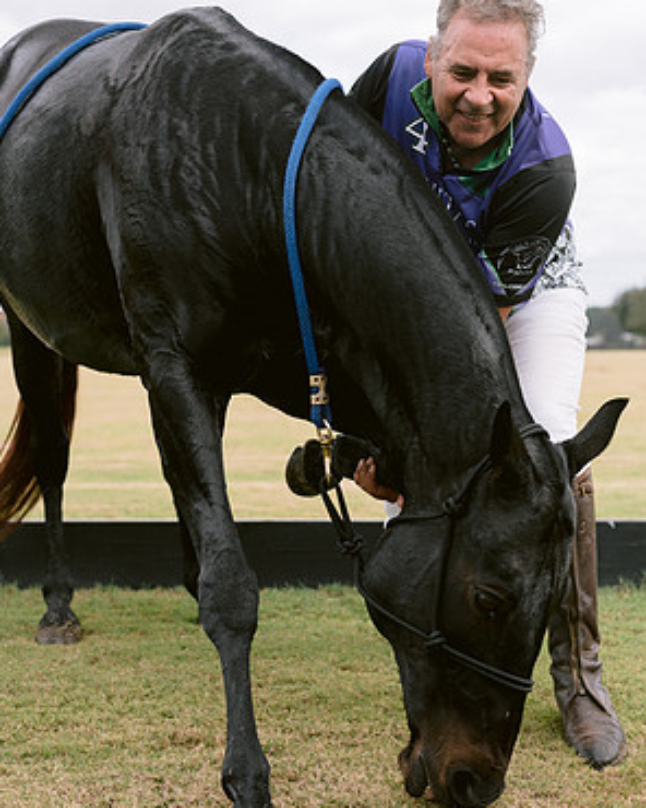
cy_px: 397
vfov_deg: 33.0
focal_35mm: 57
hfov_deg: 26.7
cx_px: 323
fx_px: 1362
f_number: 4
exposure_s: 1/1600
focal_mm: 50
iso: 200
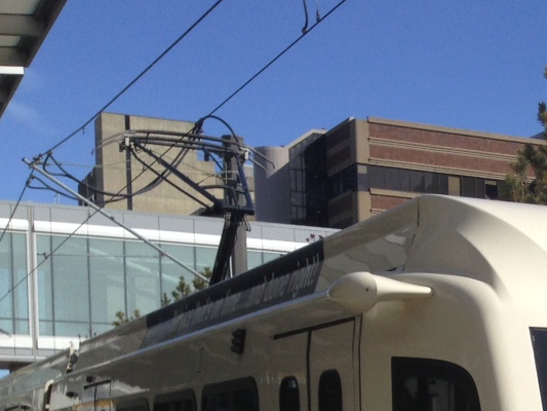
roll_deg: +1.7
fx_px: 1596
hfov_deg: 17.5
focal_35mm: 101
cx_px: 821
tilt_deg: -4.0
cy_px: 593
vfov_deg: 13.9
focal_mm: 4.12
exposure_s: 1/1748
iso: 50
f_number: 2.4
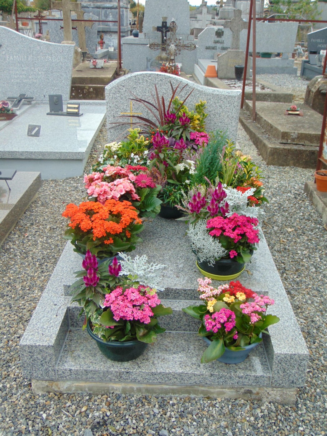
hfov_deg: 36.8
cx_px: 164
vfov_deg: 47.9
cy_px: 218
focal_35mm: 39
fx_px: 491
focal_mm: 6.9
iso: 80
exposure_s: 1/50
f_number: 3.3
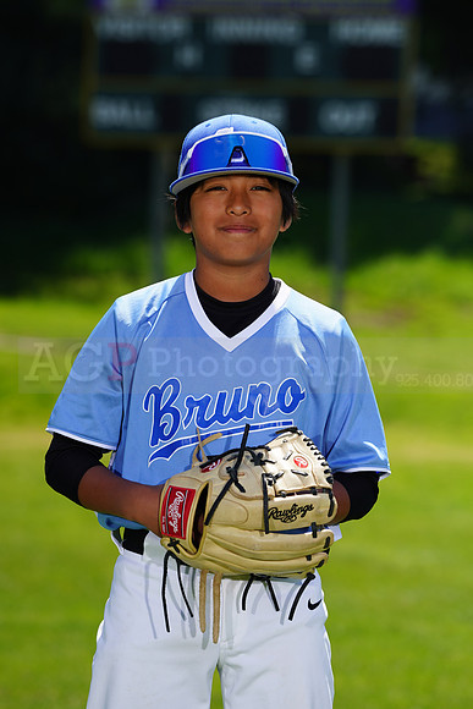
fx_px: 5278
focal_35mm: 268
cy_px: 354
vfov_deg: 7.7
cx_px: 236
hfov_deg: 5.1
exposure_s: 1/250
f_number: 8
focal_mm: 268
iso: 100
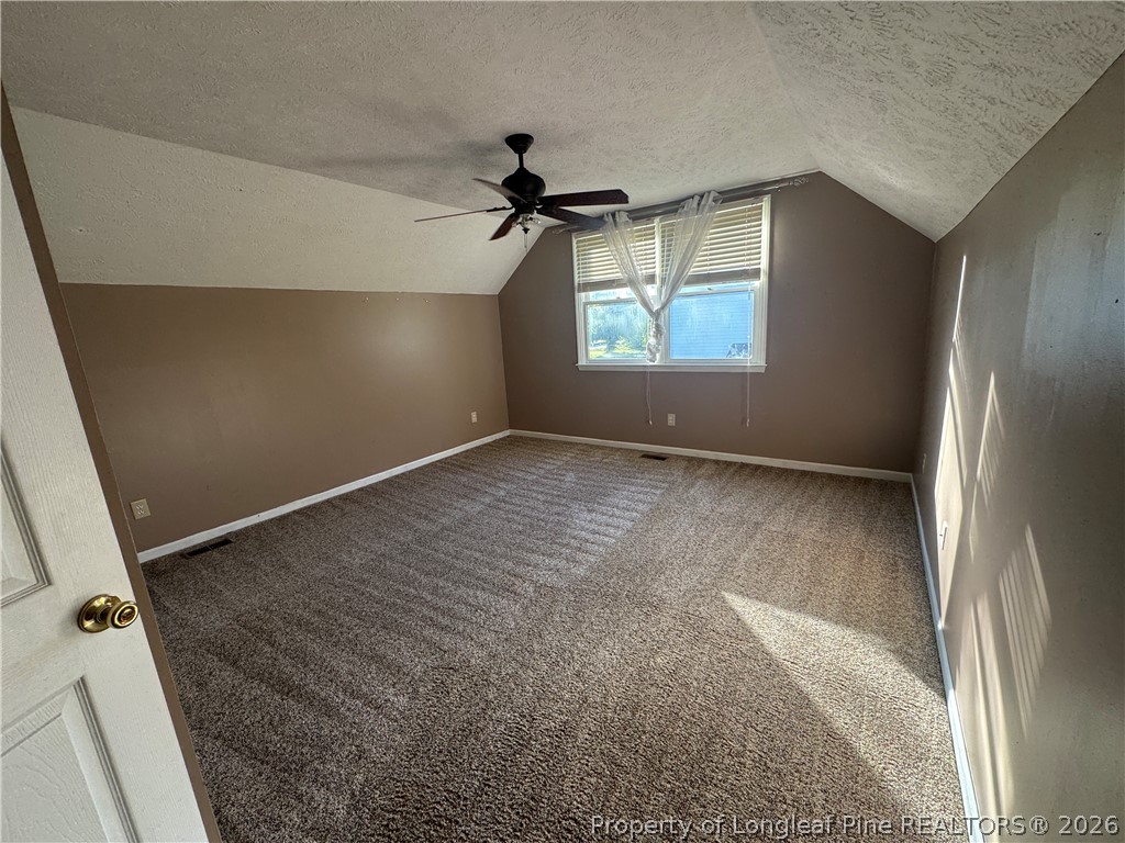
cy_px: 422
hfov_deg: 102.1
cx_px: 562
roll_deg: +3.3
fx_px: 455
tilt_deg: -12.9
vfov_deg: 85.7
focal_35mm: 14
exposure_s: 1/99
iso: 64
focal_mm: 2.22
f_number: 2.2
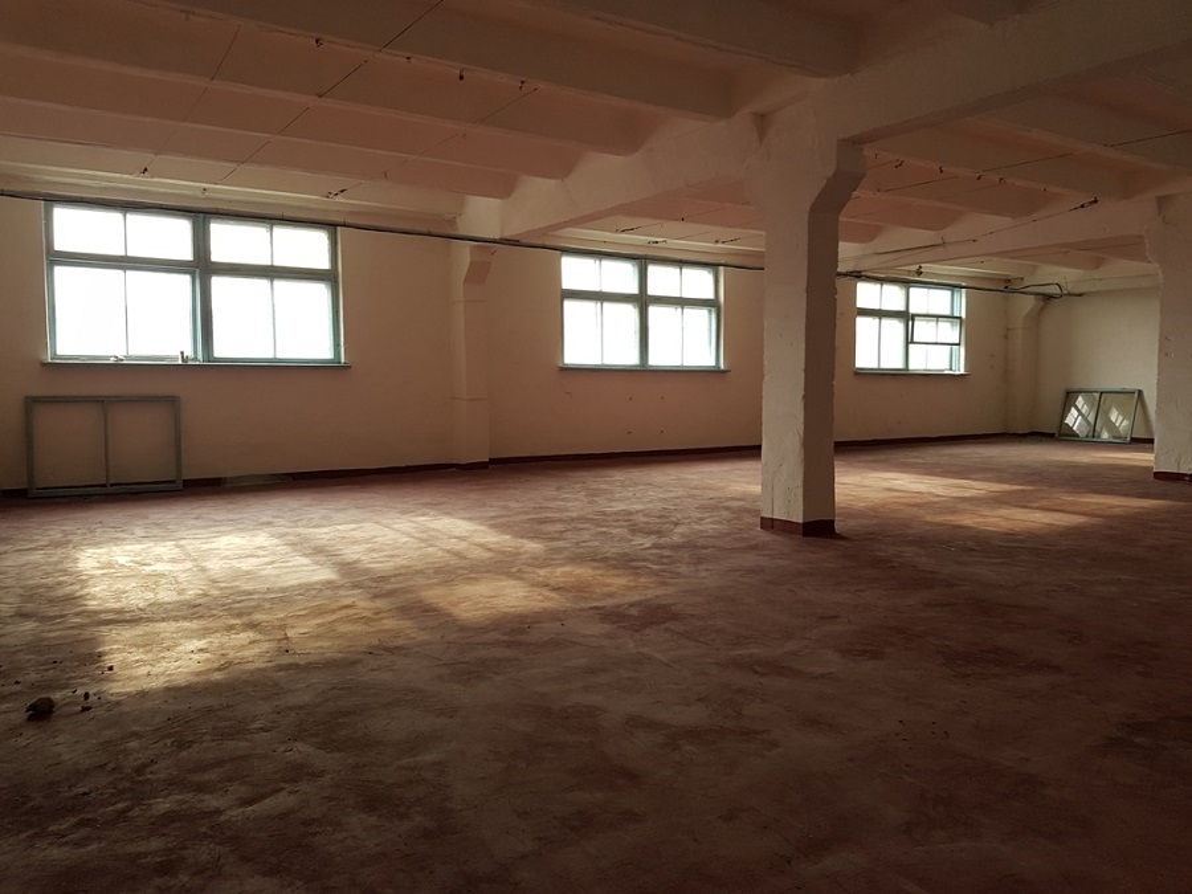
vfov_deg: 53.1
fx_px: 895
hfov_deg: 67.3
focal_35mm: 26
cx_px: 596
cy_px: 447
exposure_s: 1/50
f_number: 1.7
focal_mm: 4.2
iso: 50
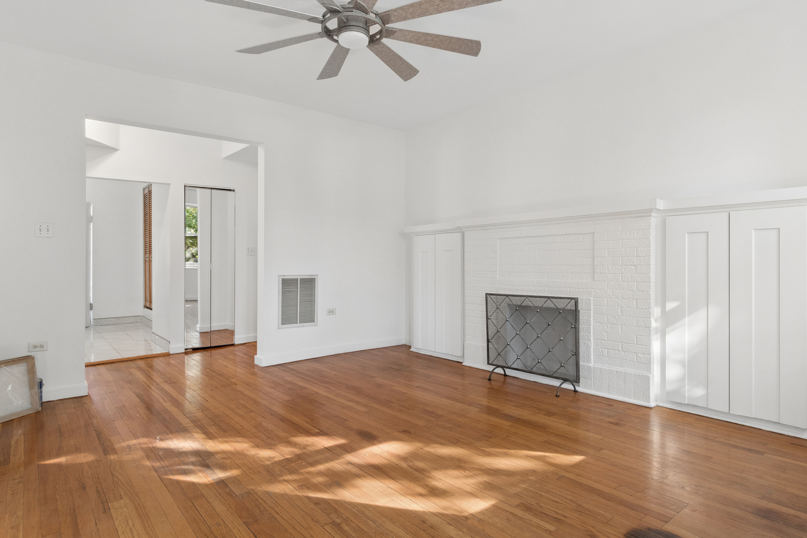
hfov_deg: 86.9
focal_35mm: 19
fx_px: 426
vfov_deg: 64.5
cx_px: 407
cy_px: 272
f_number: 8
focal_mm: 12
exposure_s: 1/10
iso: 200
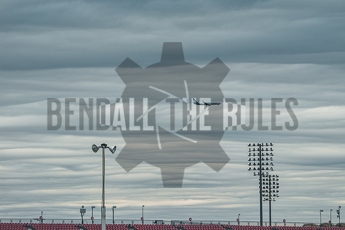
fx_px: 2876
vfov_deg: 4.6
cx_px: 172
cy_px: 115
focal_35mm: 300
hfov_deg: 6.9
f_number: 6.4
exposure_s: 1/250
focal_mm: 200
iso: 160
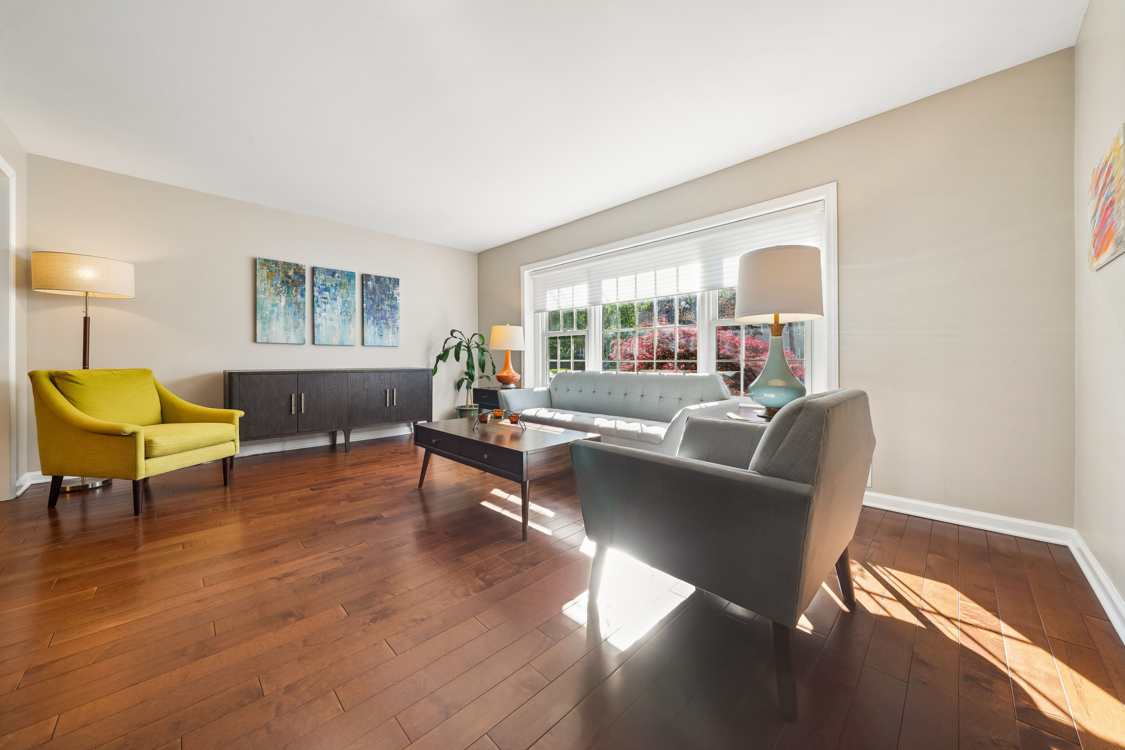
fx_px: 375
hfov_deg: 112.6
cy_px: 375
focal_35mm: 12
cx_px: 562
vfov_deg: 90.0
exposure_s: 1/10
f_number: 10
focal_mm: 12
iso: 100
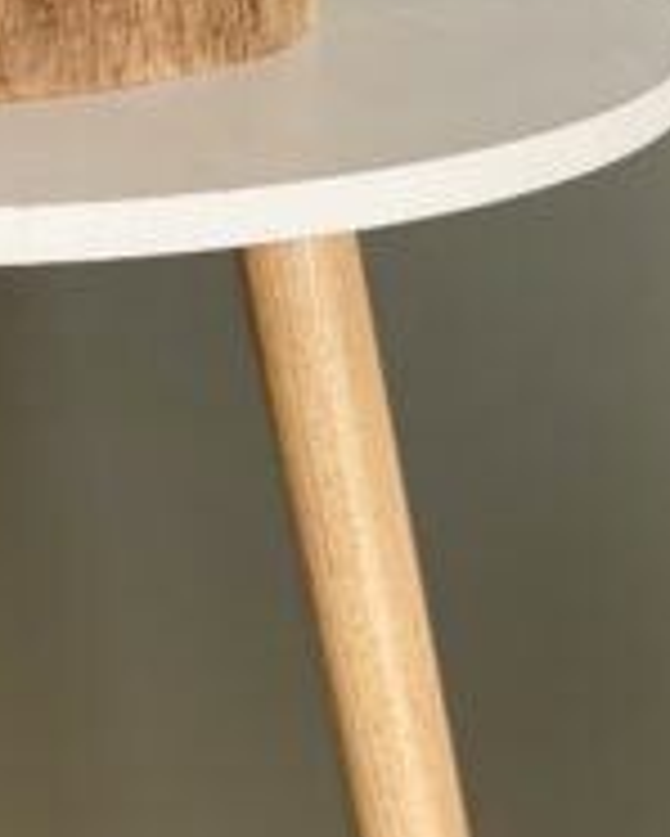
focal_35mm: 164
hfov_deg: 9.3
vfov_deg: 11.5
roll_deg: +0.0
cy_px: -189
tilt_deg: -8.0
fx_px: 4062
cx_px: -234
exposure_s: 1/122
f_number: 2
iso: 160
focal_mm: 6
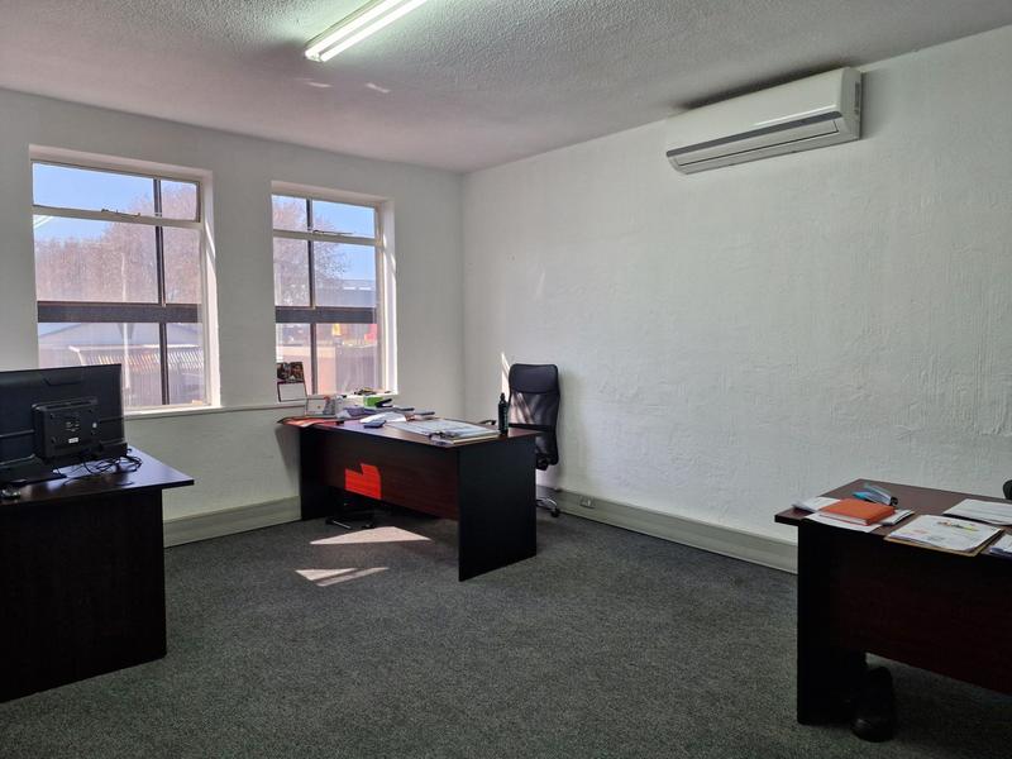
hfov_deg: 73.9
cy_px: 380
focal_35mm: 23
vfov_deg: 58.9
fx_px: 672
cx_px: 506
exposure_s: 1/100
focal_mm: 5.54
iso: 160
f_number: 1.8
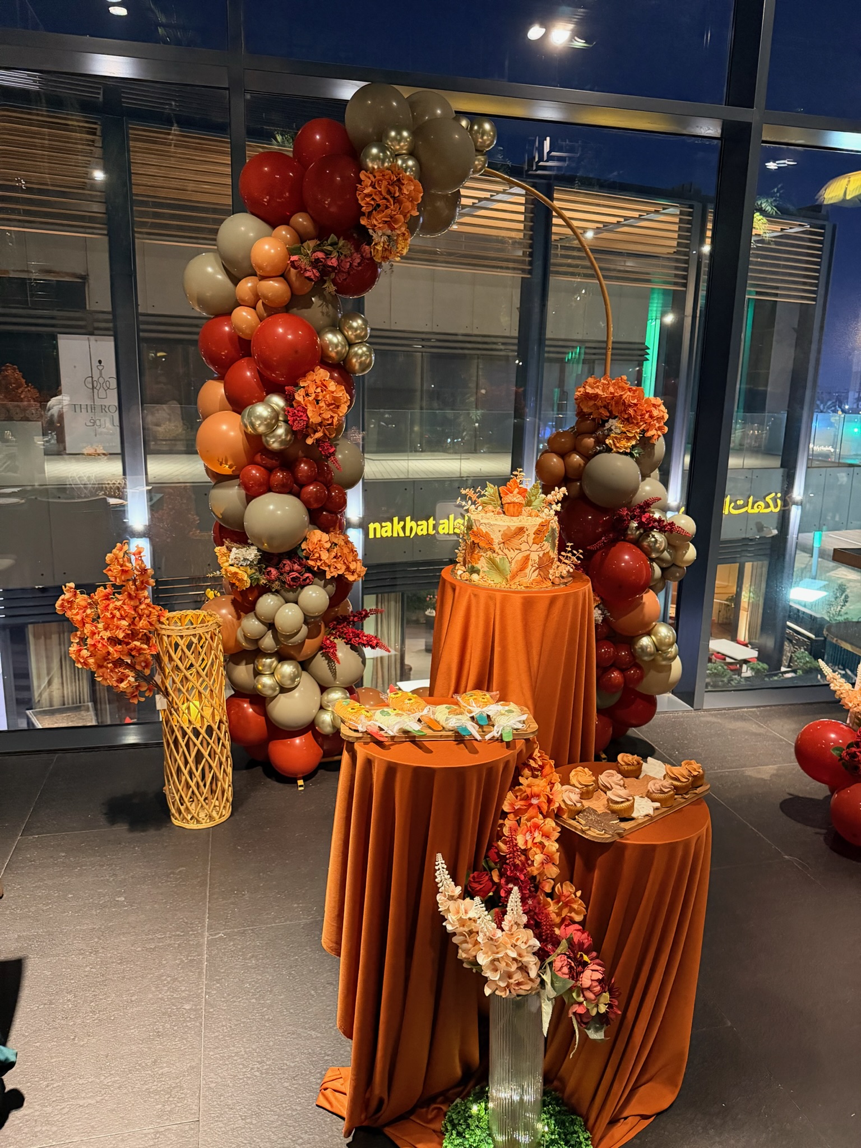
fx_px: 796
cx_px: 430
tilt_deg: -12.6
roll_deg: -2.1
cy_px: 574
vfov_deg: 71.6
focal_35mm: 24
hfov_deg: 56.8
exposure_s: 1/40
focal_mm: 6.76
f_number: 1.78
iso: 800
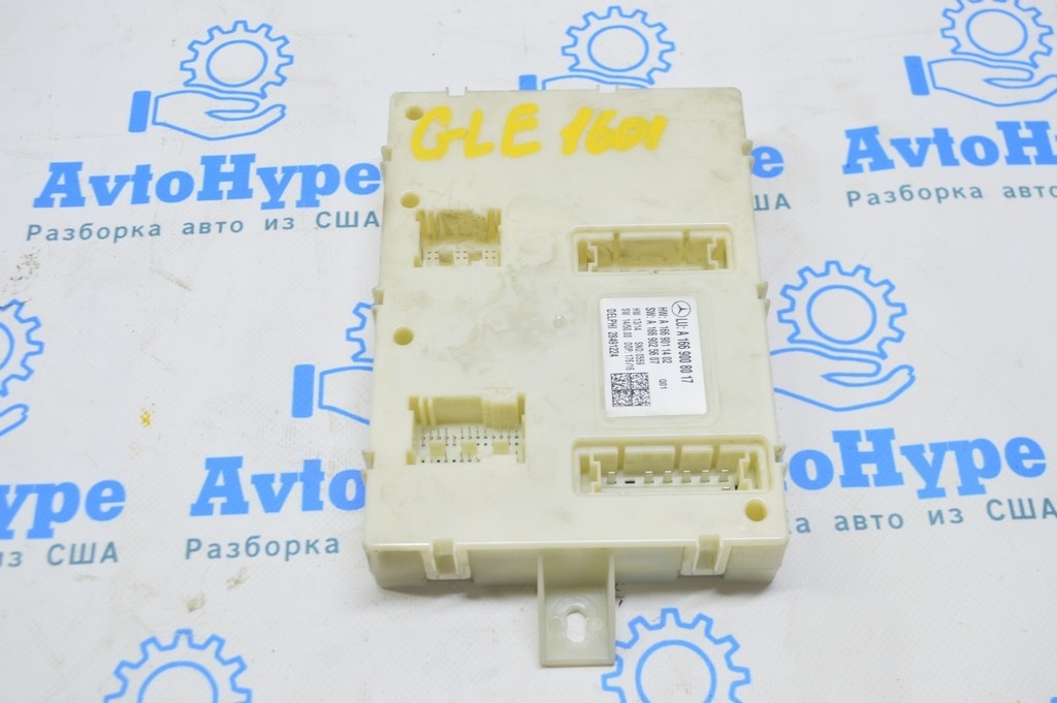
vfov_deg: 28.9
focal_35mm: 46
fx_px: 1364
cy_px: 352
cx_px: 528
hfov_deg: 42.4
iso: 400
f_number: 5.6
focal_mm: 31
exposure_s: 1/20
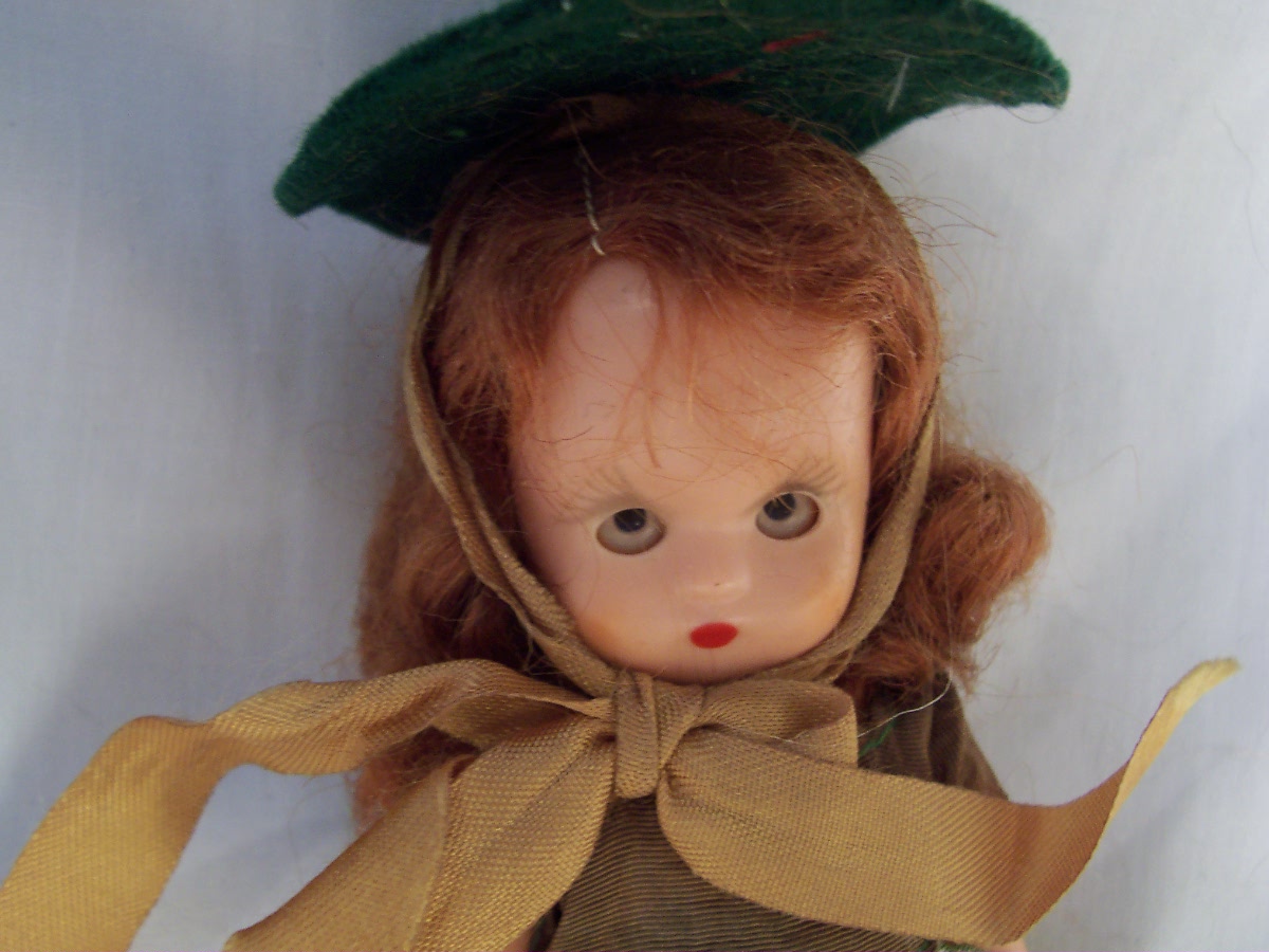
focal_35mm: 37
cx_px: 634
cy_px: 476
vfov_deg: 38.7
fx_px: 1356
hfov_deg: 50.1
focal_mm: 5.6
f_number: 2.8
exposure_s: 1/30
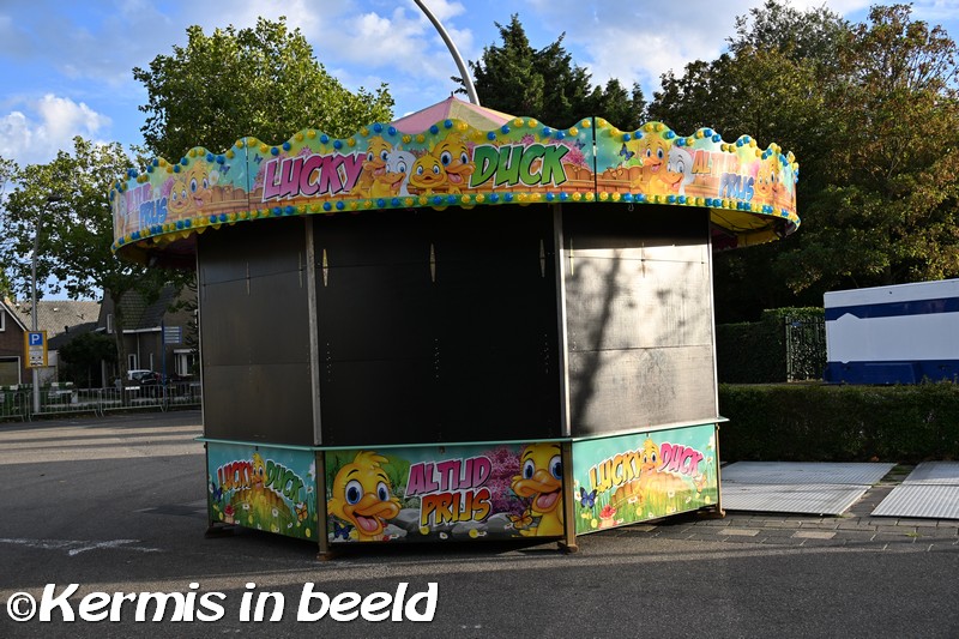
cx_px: 480
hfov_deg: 51.3
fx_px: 999
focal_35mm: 38
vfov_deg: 35.5
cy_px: 320
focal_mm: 25
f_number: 5.6
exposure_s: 1/250
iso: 100
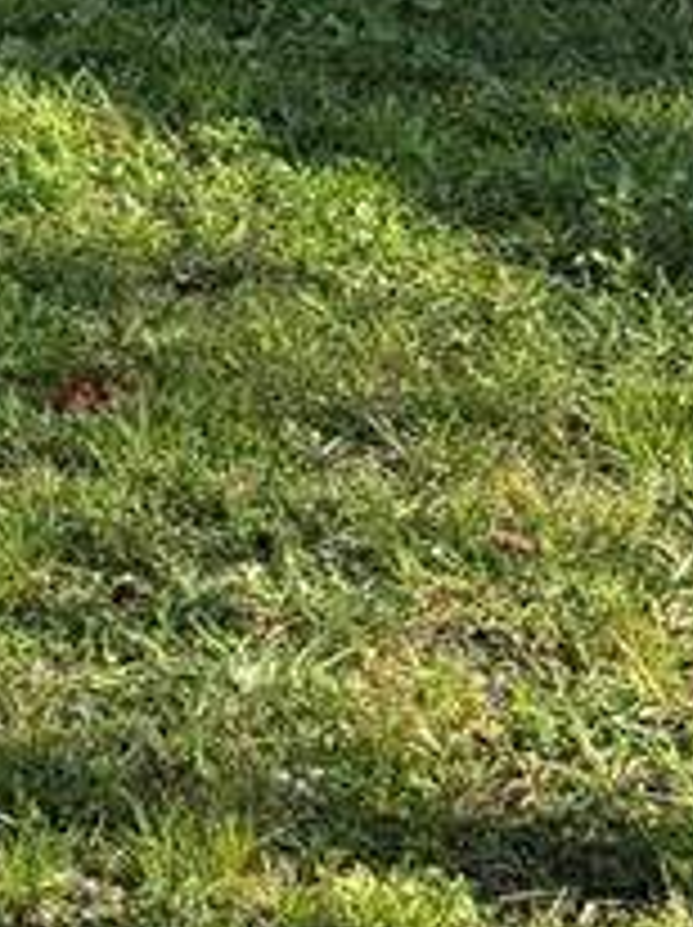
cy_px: -814
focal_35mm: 140
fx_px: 3745
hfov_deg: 10.4
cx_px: -166
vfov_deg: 12.7
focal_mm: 6.76
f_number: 1.78
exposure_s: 1/1721
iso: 80
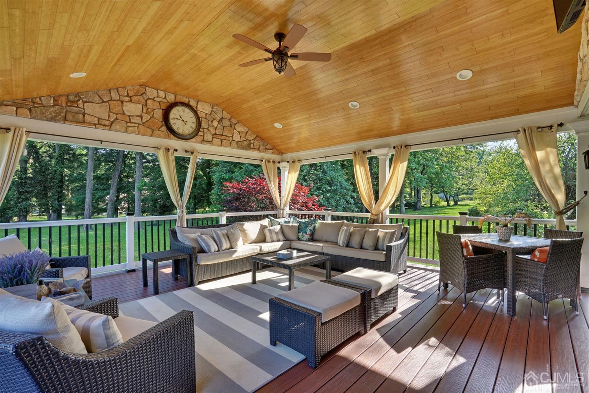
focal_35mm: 16
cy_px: 196
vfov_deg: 73.7
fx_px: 262
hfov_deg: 96.7
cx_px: 294
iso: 200
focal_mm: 16
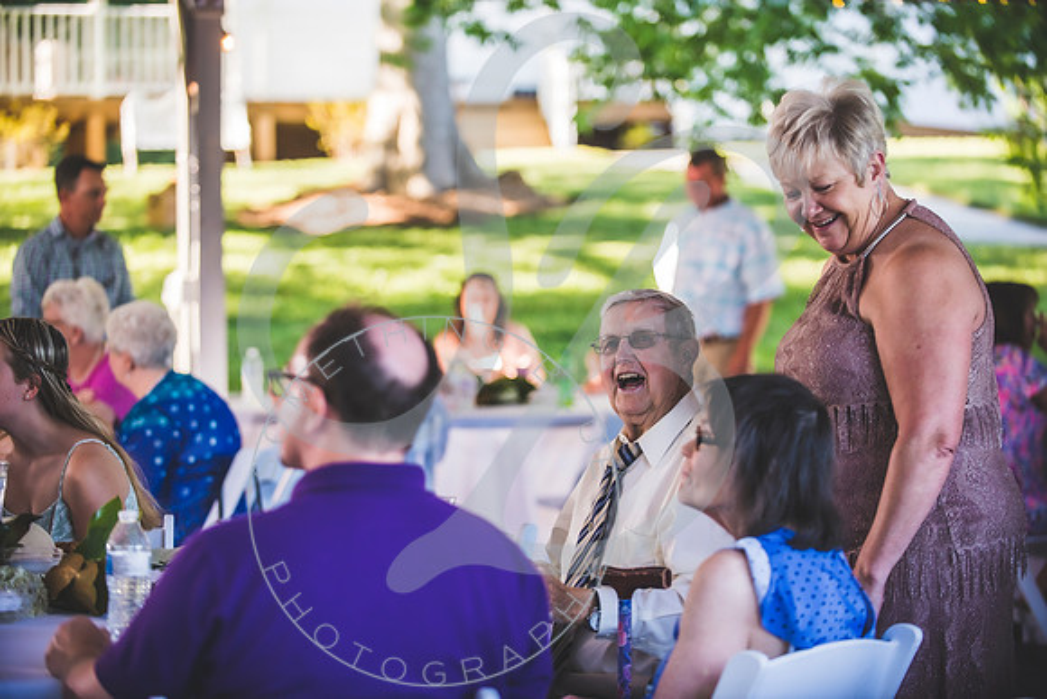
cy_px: 350
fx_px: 2967
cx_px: 524
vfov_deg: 13.4
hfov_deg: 20.0
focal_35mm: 102
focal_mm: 102
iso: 200
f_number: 2.8
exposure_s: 1/200
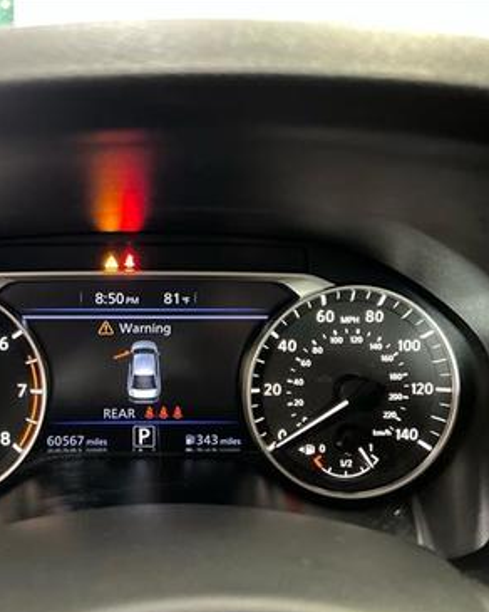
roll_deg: -2.3
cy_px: 310
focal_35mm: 35
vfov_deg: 51.5
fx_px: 633
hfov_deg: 40.8
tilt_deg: -24.2
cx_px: 111
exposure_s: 1/20
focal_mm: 5.7
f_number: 1.5
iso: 1000
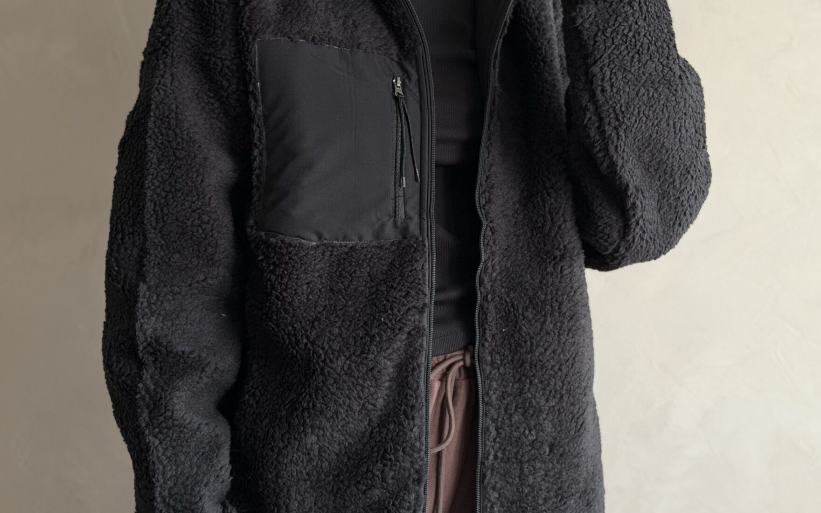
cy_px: 181
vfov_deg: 17.6
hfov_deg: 27.8
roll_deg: -3.0
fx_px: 1656
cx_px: 396
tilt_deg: -16.5
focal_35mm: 74
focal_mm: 6.76
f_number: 1.78
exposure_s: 1/60
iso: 200
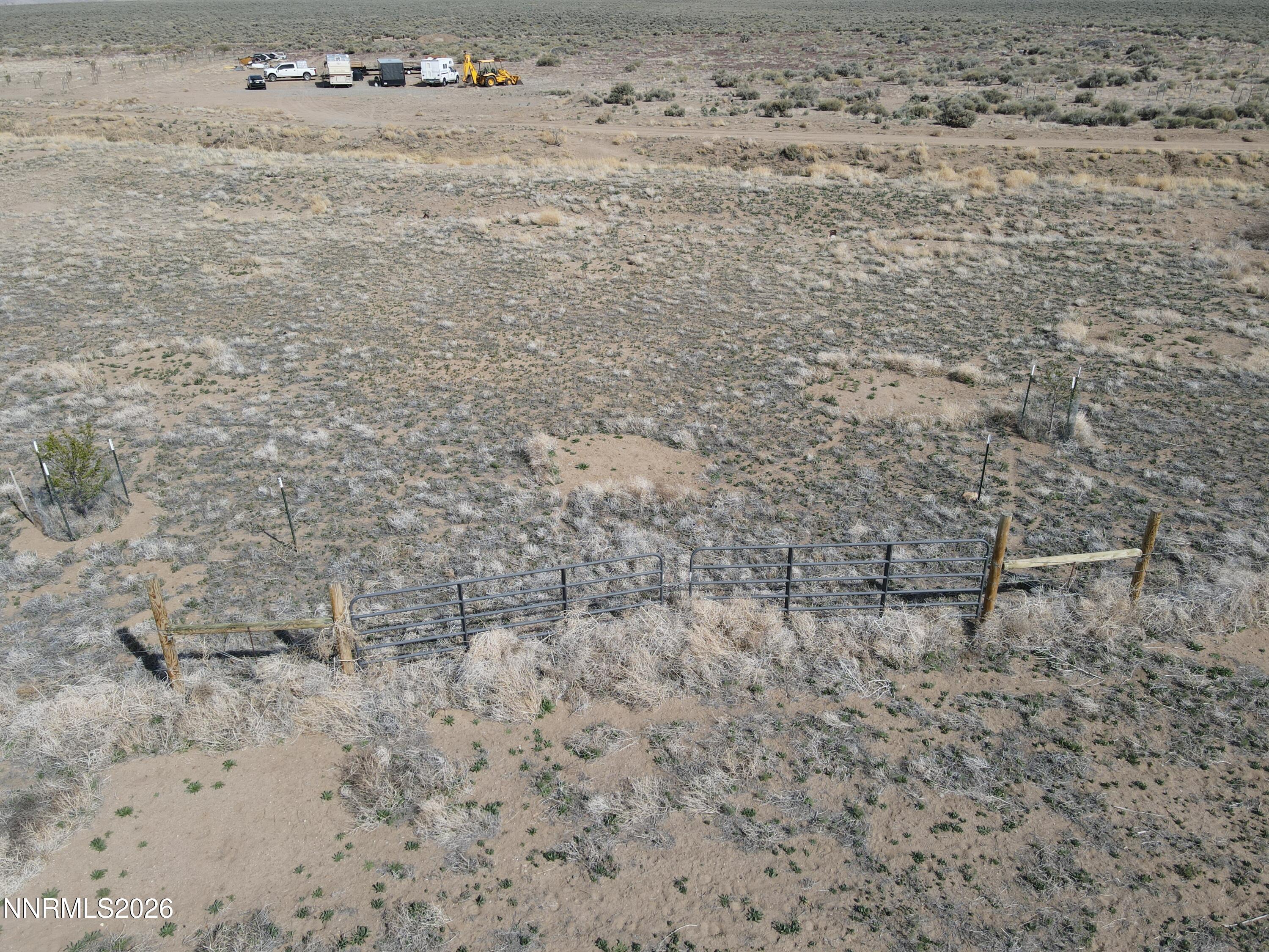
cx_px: 634
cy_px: 476
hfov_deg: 71.6
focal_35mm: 24
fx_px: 880
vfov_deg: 56.8
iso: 100
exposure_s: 1/725
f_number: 2.8
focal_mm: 4.5
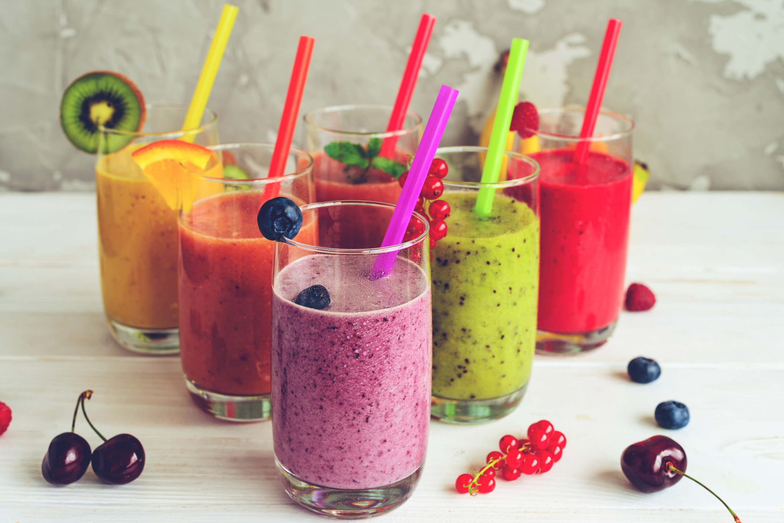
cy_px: 270
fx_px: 1133
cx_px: 379
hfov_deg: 38.2
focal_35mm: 52
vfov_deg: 26.0
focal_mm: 50
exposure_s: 1/15
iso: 100
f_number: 9
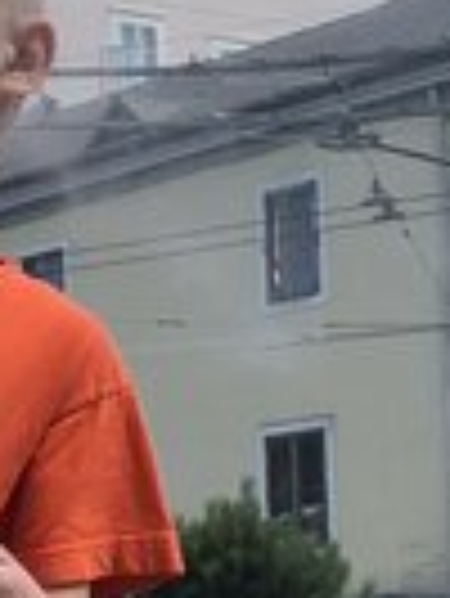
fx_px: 2803
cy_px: 472
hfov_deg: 9.1
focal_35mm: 162
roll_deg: +0.1
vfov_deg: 12.1
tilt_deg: +7.6
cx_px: -94
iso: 20
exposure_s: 1/1473
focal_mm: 4
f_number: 1.8
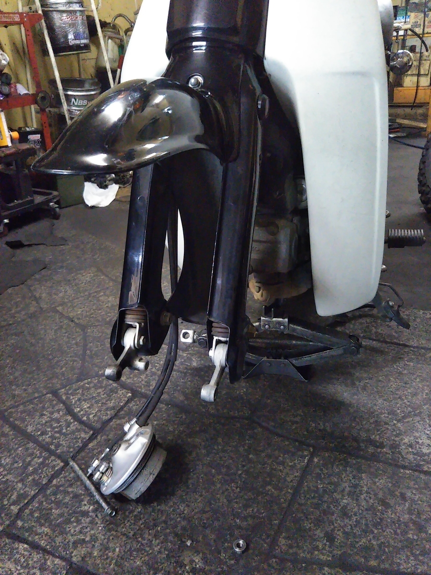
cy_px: 288
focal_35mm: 30
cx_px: 216
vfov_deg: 60.0
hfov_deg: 46.8
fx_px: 498
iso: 836
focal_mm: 4
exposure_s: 1/23
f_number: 2.2
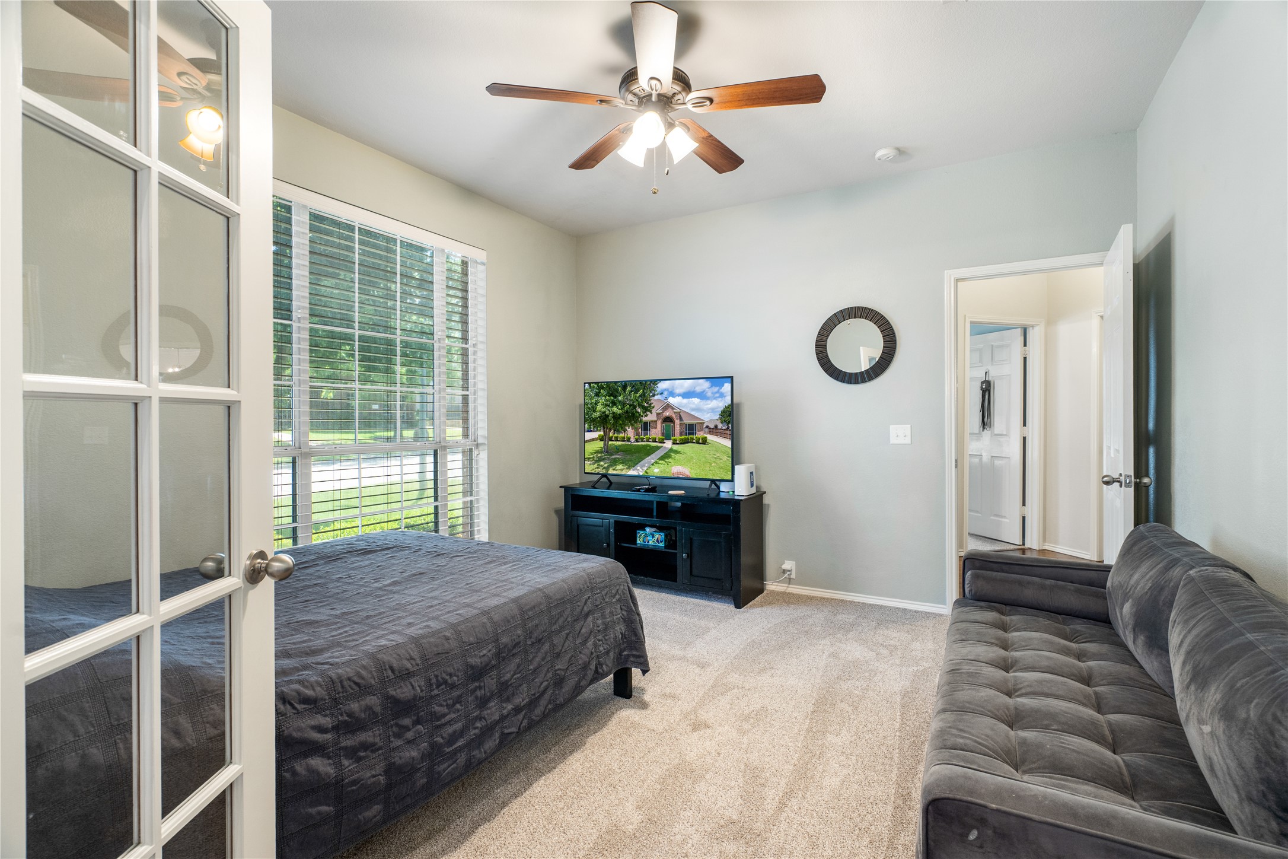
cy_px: 430
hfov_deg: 96.7
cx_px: 644
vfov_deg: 73.7
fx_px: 572
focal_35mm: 16
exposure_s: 1/13
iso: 320
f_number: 8
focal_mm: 16
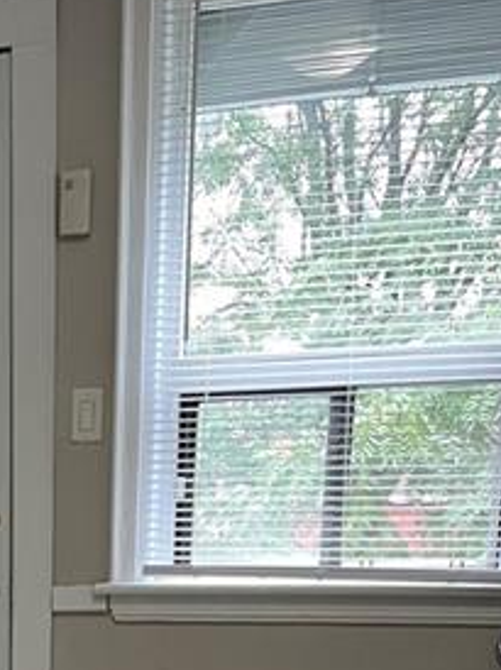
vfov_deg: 23.2
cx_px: -139
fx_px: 1411
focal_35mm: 73
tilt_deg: -18.2
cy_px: 902
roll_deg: +2.8
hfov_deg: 18.8
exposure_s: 1/60
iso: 250
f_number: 1.6
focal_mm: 4.2
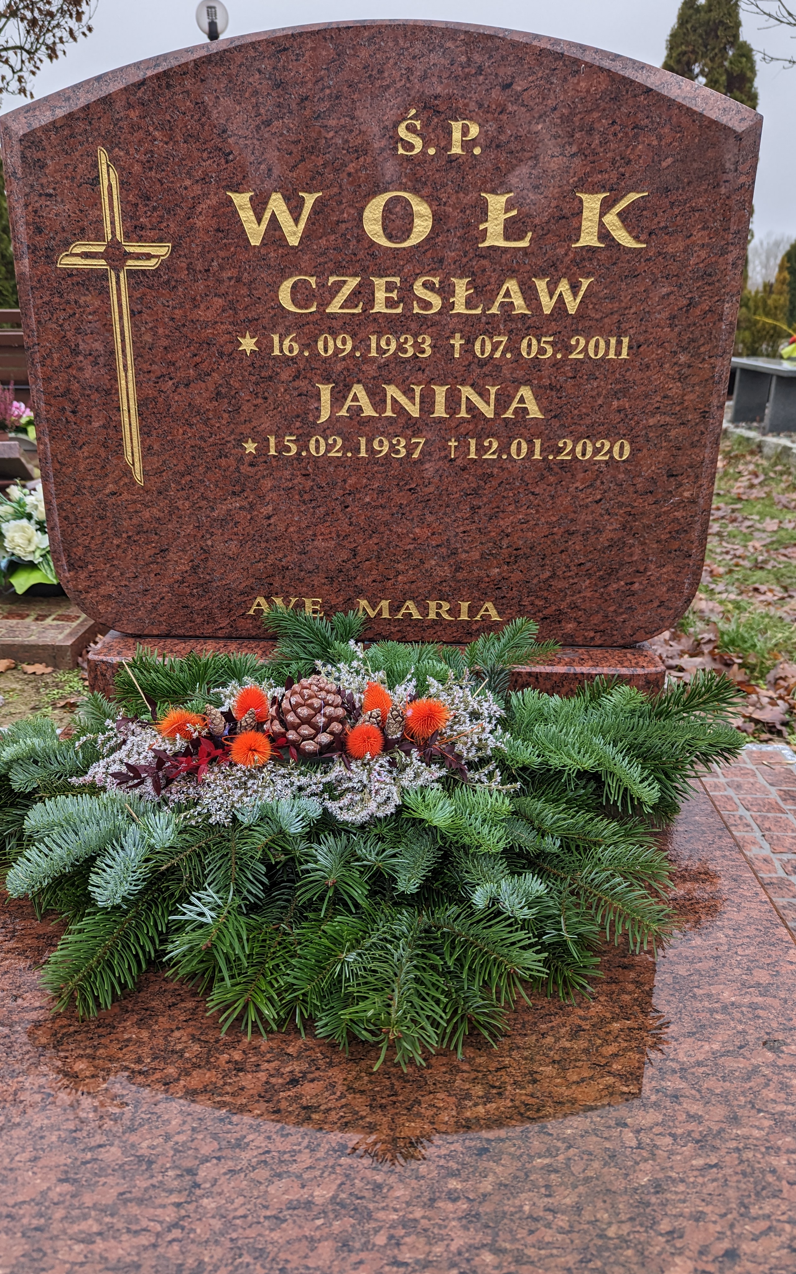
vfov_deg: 70.4
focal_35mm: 26
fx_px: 902
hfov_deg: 47.5
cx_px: 361
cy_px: 634
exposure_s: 1/129
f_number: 1.85
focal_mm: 6.81
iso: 32
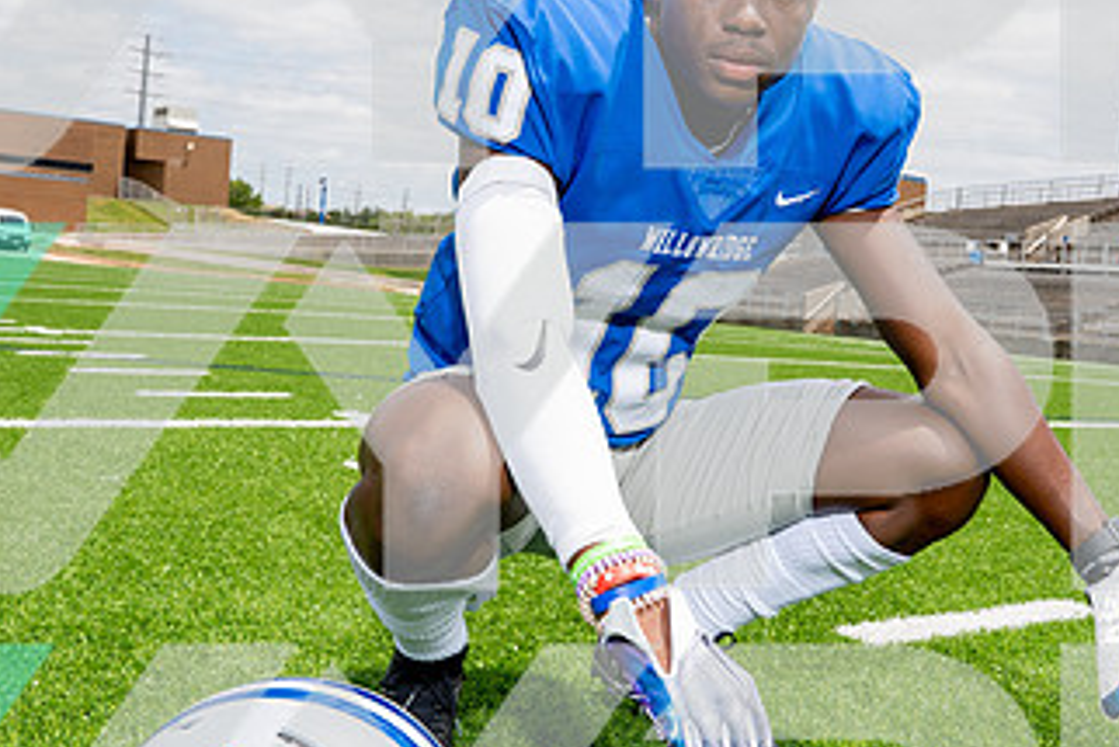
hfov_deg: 43.6
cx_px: 587
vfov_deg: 29.9
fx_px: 1399
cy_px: 408
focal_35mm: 45
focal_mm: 25
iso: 100
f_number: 8
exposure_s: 1/250
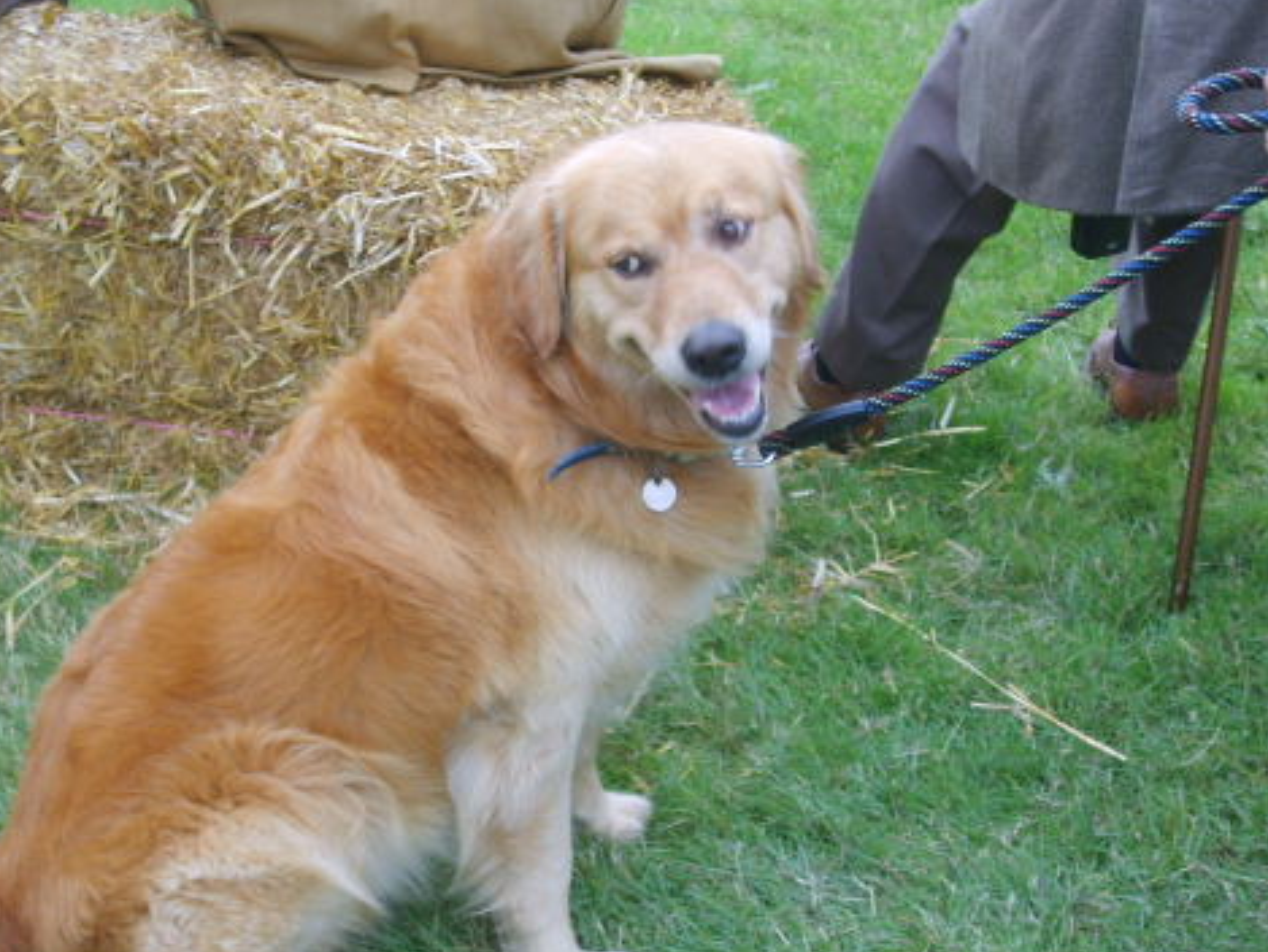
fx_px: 2601
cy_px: 511
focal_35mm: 71
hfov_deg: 27.3
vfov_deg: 20.7
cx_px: 495
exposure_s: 1/60
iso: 50
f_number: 3.3
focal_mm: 8.7
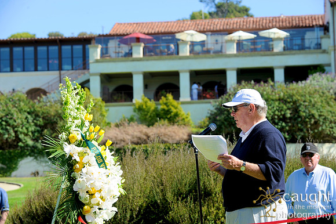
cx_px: 168
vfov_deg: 11.0
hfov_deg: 16.4
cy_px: 112
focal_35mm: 125
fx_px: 1166
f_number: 9
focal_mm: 125
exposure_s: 1/200
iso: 200
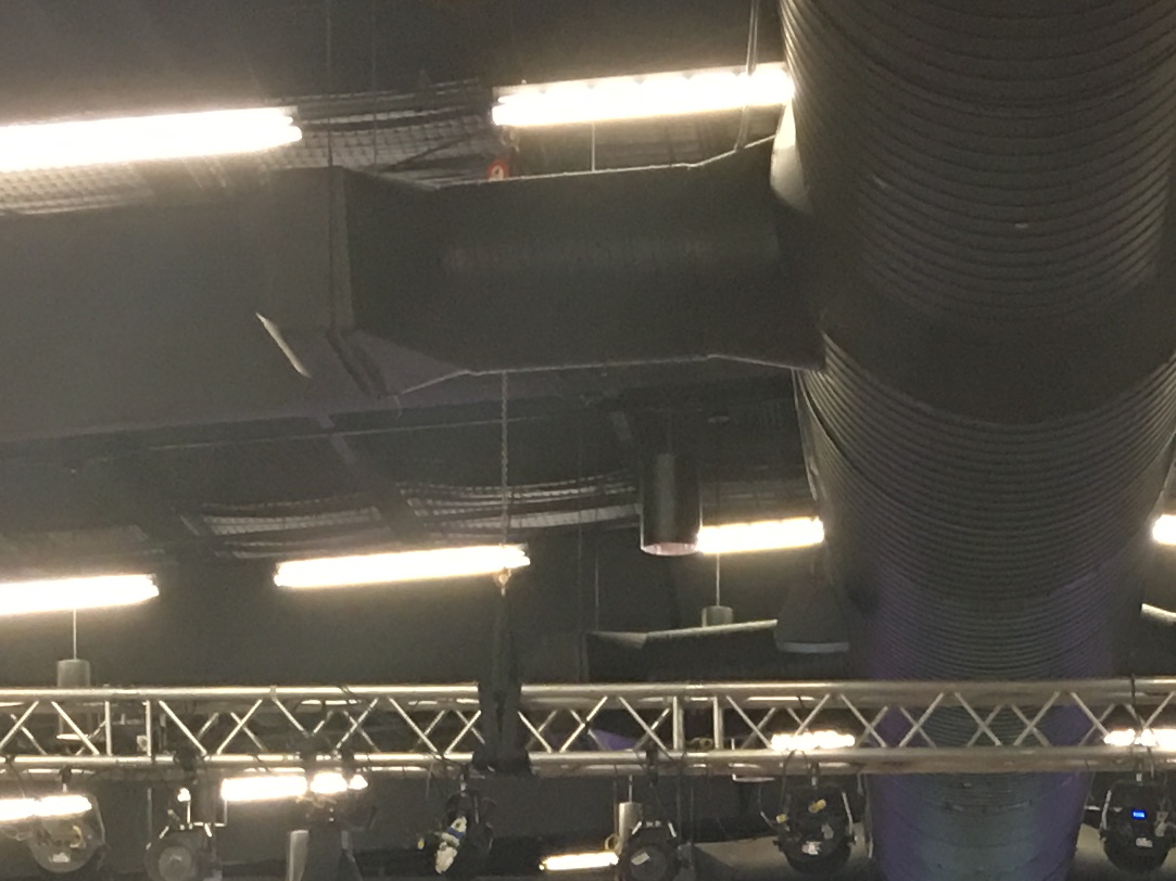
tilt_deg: -1.0
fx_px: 3669
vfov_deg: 12.8
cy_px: 1414
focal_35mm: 108
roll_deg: -0.3
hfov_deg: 18.0
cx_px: 981
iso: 64
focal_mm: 4.15
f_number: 2.2
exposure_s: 1/15
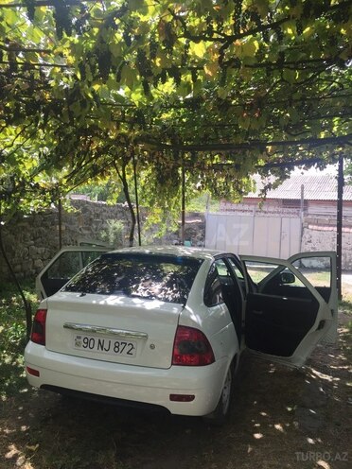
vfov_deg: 61.7
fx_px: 393
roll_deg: -2.4
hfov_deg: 48.2
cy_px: 234
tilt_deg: -4.4
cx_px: 176
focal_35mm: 29
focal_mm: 4.15
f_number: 2.2
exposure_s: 1/377
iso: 32
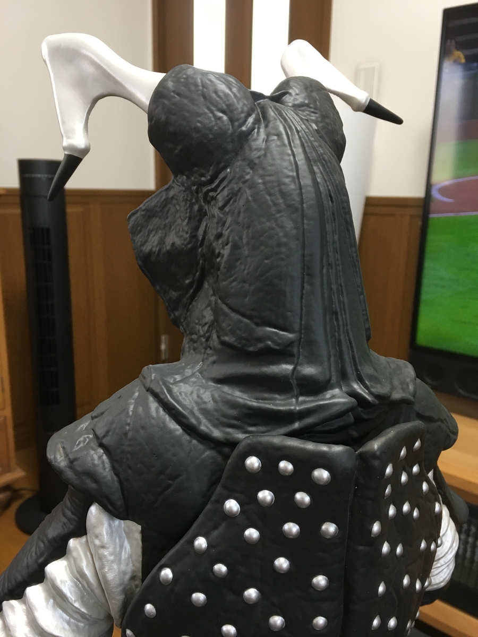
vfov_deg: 61.7
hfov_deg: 48.2
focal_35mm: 29
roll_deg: -1.0
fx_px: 534
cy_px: 318
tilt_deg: -11.7
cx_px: 239
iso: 40
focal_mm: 4.15
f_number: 2.2
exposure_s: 1/15
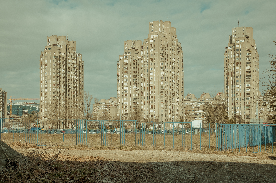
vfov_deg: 27.5
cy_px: 92
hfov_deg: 40.4
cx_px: 138
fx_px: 375
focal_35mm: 49
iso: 400
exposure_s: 1/1000
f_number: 11
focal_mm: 49
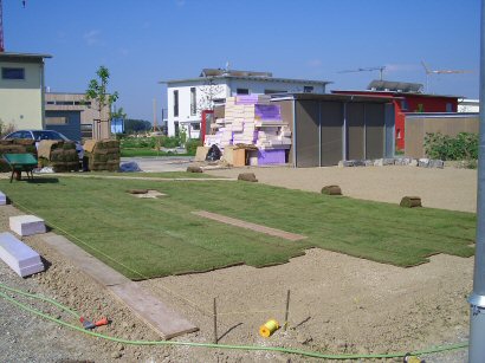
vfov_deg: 40.7
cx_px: 242
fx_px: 490
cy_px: 182
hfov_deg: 52.7
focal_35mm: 35
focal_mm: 5.8
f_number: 4.3
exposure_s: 1/800
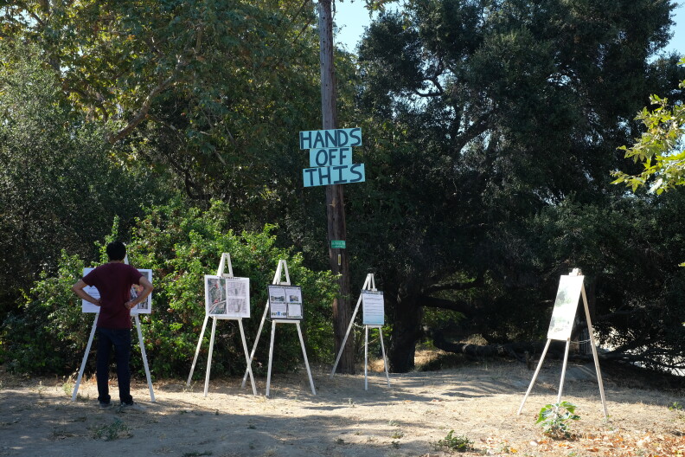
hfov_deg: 37.5
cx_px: 342
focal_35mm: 53
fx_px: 1008
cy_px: 228
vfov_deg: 25.5
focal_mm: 35
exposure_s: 1/500
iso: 800
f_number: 8
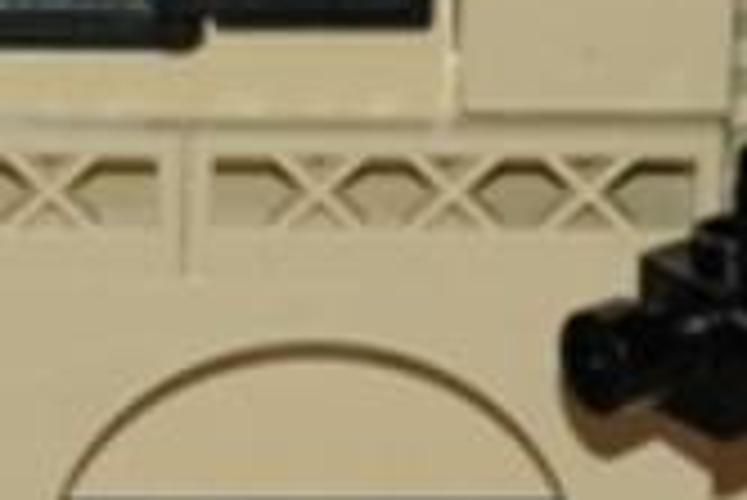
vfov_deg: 2.1
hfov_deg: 3.2
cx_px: -72
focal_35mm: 648
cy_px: 248
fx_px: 13457
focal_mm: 70
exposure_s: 1/60
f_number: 9
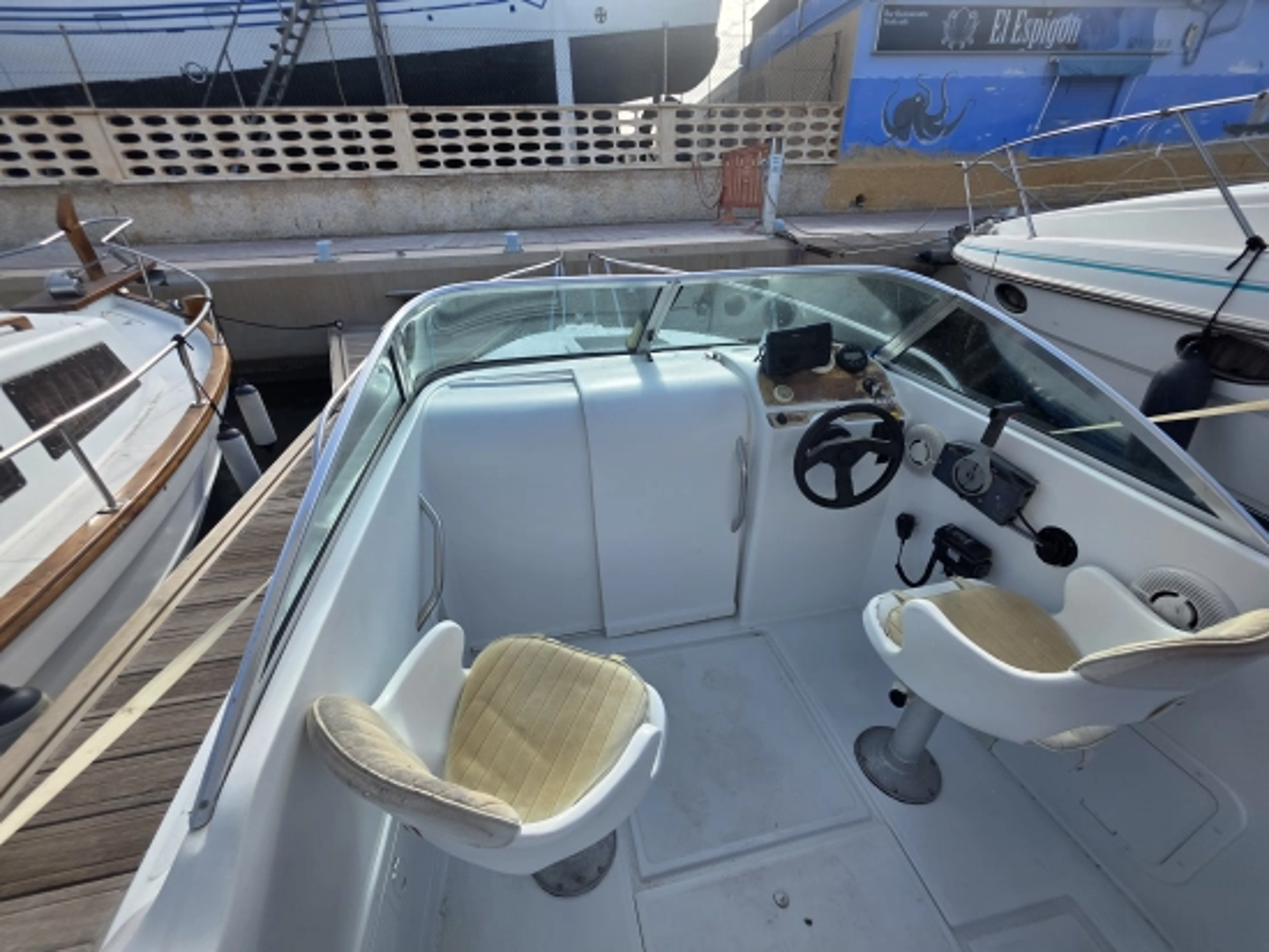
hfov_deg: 106.2
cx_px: 634
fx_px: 477
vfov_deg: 90.0
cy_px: 476
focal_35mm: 13
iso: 40
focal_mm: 2.2
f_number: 1.9
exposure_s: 1/1005
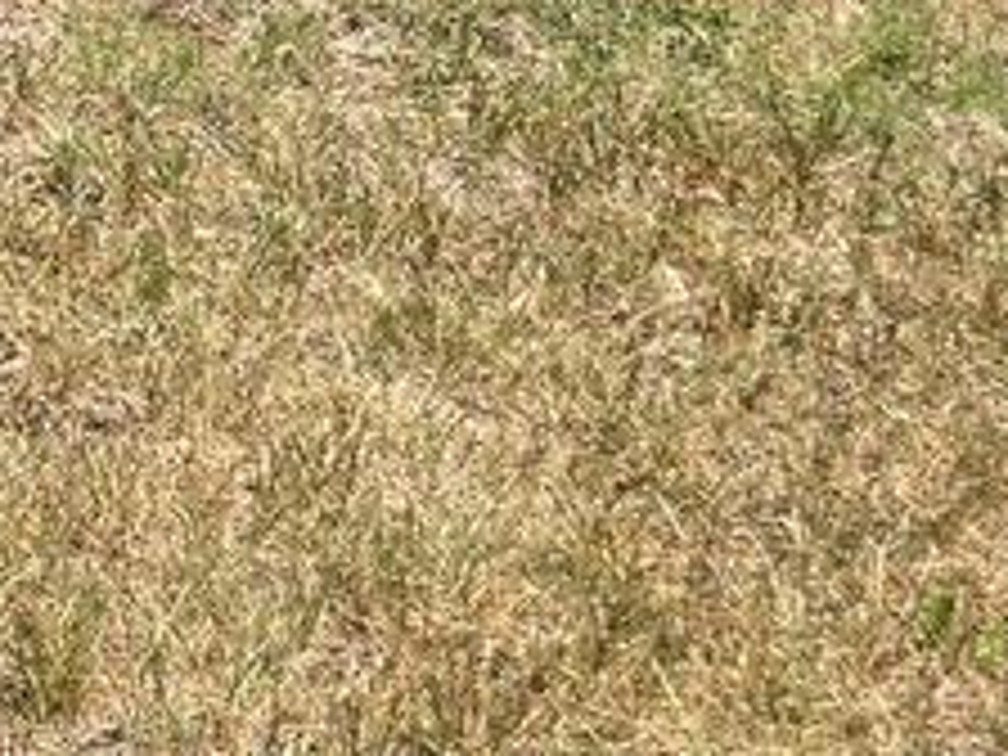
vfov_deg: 9.2
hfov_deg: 9.6
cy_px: -914
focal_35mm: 148
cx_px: -2196
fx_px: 4310
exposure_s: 1/547
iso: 12
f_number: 1.7
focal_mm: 6.3
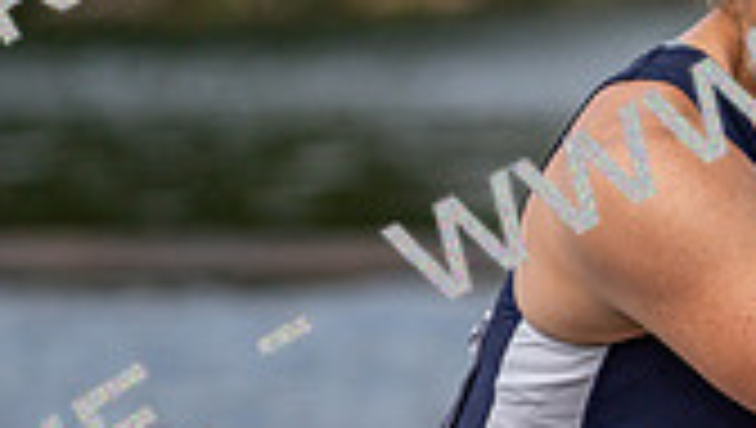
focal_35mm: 928
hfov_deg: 2.3
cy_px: 313
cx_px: 940
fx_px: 18626
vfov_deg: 1.3
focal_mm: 257
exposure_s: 1/1600
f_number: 5.6
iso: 320
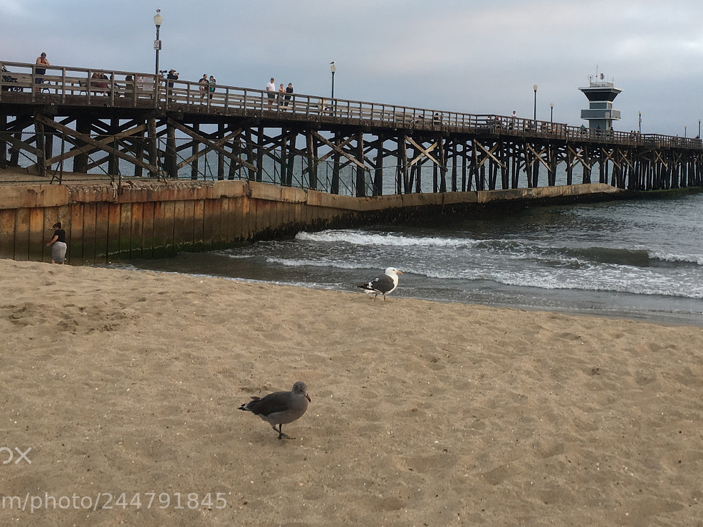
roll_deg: -1.4
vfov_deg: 30.3
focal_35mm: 47
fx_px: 954
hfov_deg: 40.2
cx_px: 425
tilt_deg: +3.2
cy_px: 130
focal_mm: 4.15
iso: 25
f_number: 2.2
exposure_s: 1/120
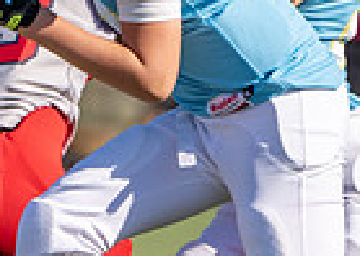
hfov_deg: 0.9
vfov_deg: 0.6
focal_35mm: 2272
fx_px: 23207
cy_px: 184
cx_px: 217
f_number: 5.6
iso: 200
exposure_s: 1/1600
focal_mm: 400
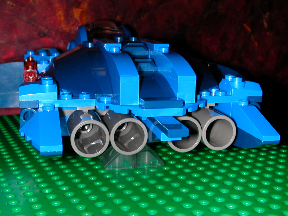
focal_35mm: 54
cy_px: 108
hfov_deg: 35.5
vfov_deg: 27.0
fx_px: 449
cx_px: 144
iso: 100
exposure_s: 1/59.9
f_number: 5.4
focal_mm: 8.2
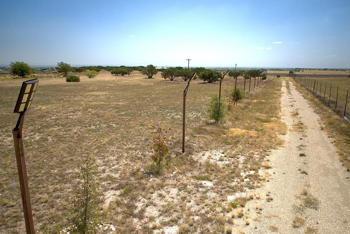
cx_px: 168
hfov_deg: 67.4
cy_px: 135
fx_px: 263
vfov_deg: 47.8
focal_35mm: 27
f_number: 3.2
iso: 200
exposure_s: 1/120
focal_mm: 12.3
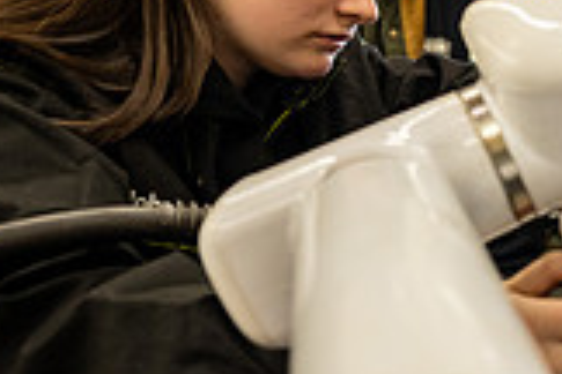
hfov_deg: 20.0
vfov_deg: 15.9
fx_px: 1342
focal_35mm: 86
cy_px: 147
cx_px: 871
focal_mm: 24
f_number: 2.8
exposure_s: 1/160
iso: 400
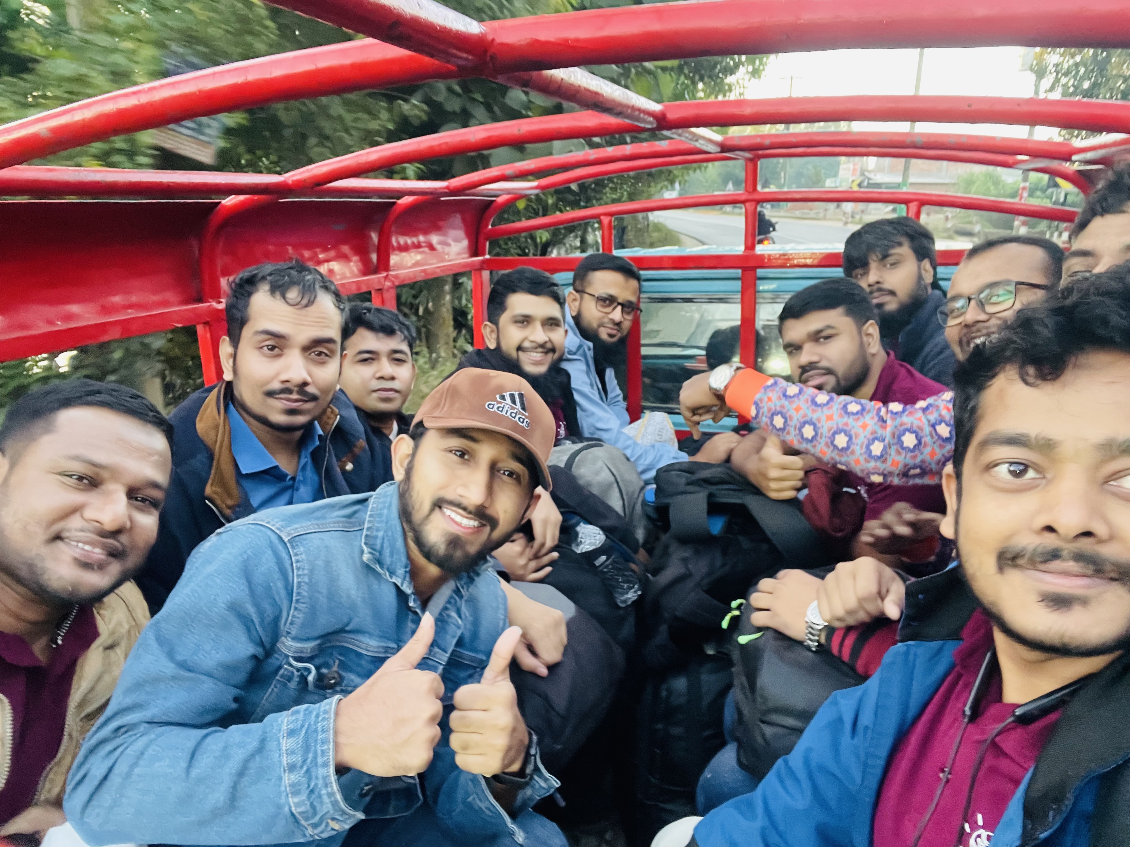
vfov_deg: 58.9
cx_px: 565
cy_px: 424
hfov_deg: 73.9
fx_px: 751
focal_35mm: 23
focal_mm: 2.71
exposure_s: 1/60
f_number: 2.2
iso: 200
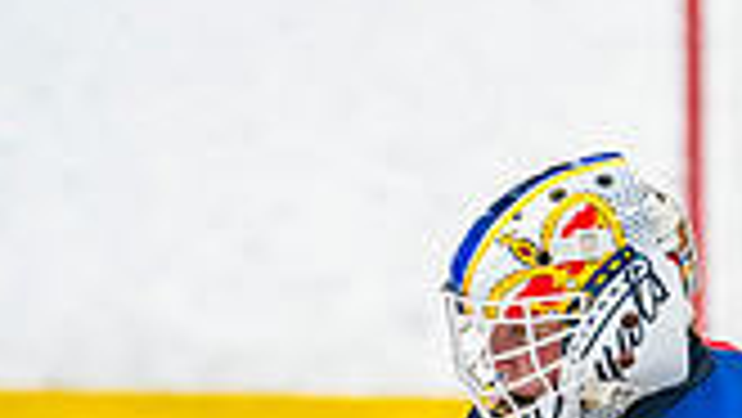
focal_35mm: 728
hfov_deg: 3.0
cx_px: 772
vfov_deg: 1.7
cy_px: 804
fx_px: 14330
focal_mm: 168
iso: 640
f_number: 3.2
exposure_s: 1/640
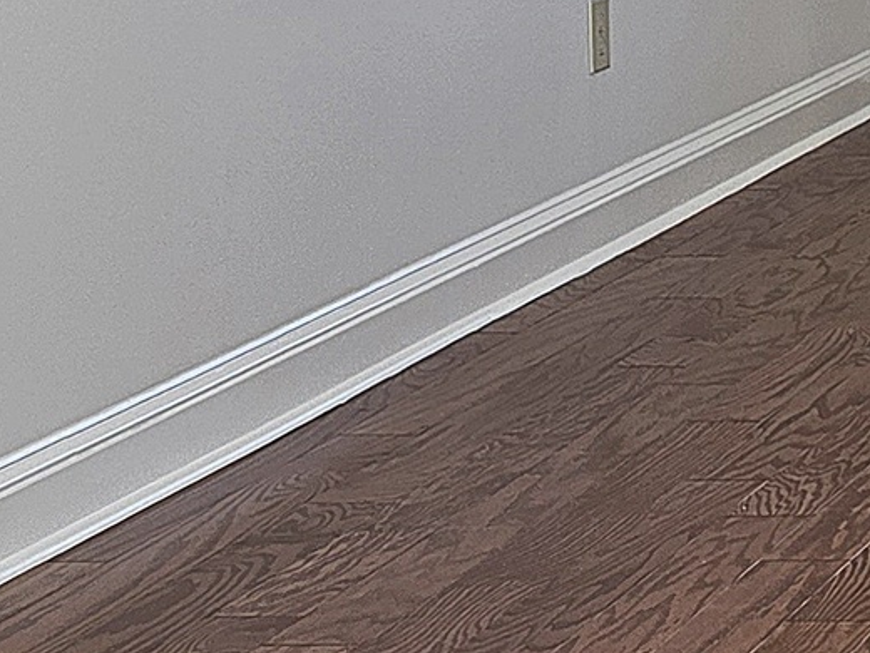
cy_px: -69
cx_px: 1921
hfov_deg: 12.2
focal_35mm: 136
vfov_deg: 10.8
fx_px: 3418
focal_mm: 6.3
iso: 100
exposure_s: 1/120
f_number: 1.7
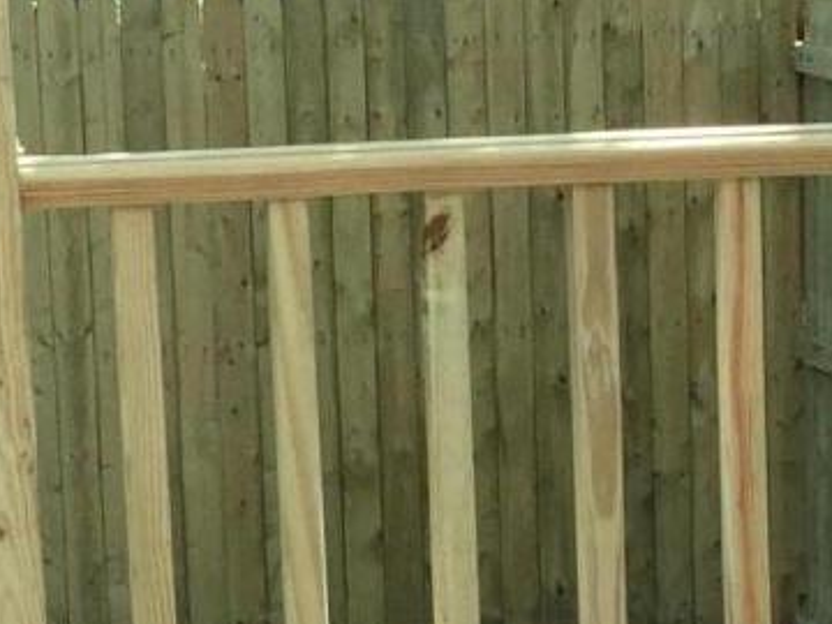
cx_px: 610
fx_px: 4134
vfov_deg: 8.6
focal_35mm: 172
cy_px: 691
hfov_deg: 11.5
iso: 40
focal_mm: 3.3
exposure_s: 1/120
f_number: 2.4
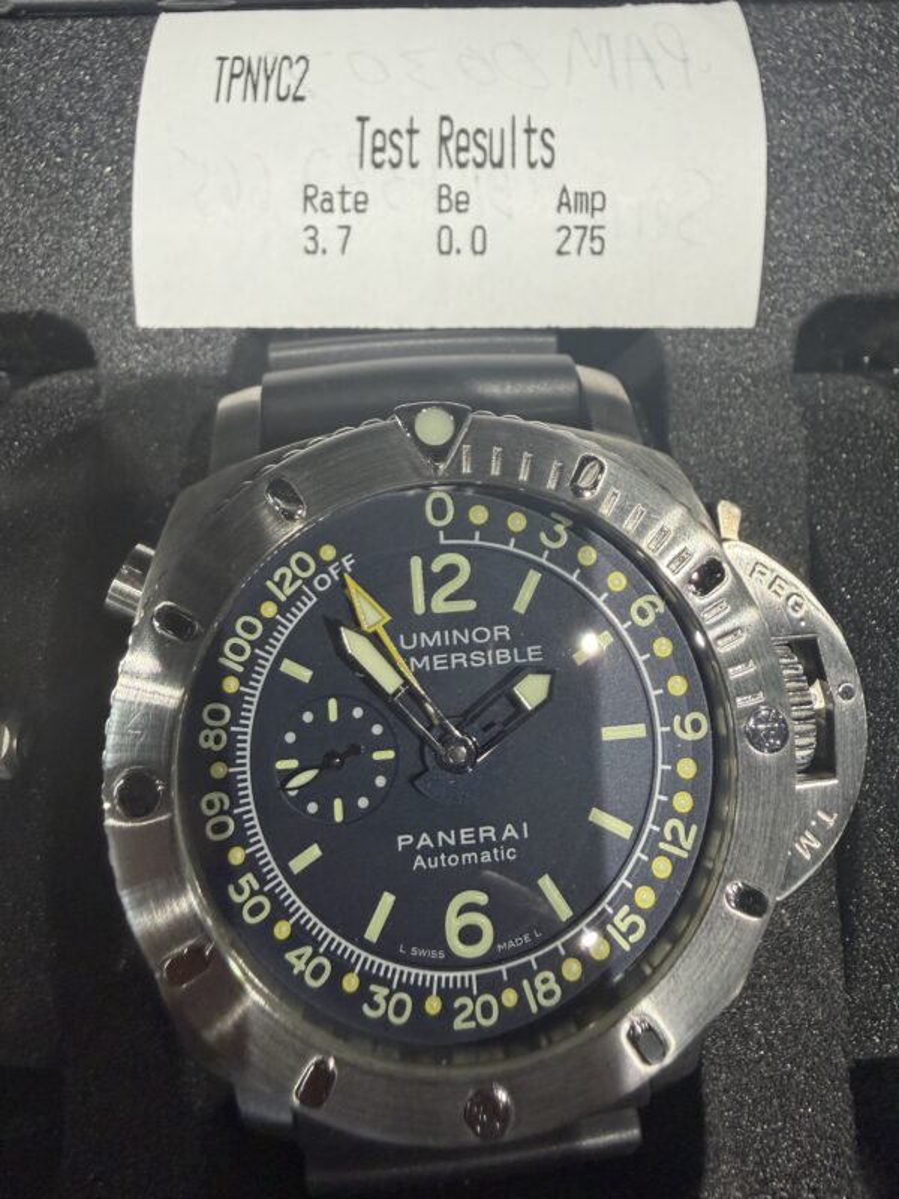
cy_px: 600
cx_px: 450
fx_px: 831
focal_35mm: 24
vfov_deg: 71.6
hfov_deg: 56.8
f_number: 2.2
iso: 200
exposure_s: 1/120
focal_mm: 2.22
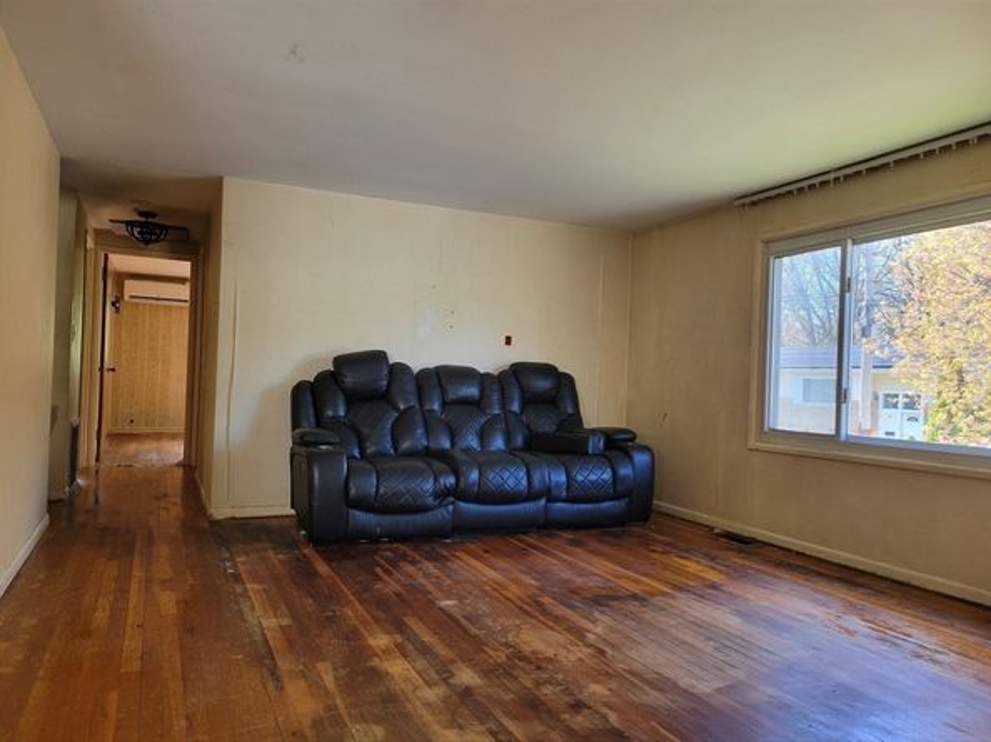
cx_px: 496
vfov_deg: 53.0
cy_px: 371
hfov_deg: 67.3
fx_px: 744
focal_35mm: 26
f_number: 1.8
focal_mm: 5.4
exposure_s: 1/120
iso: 125
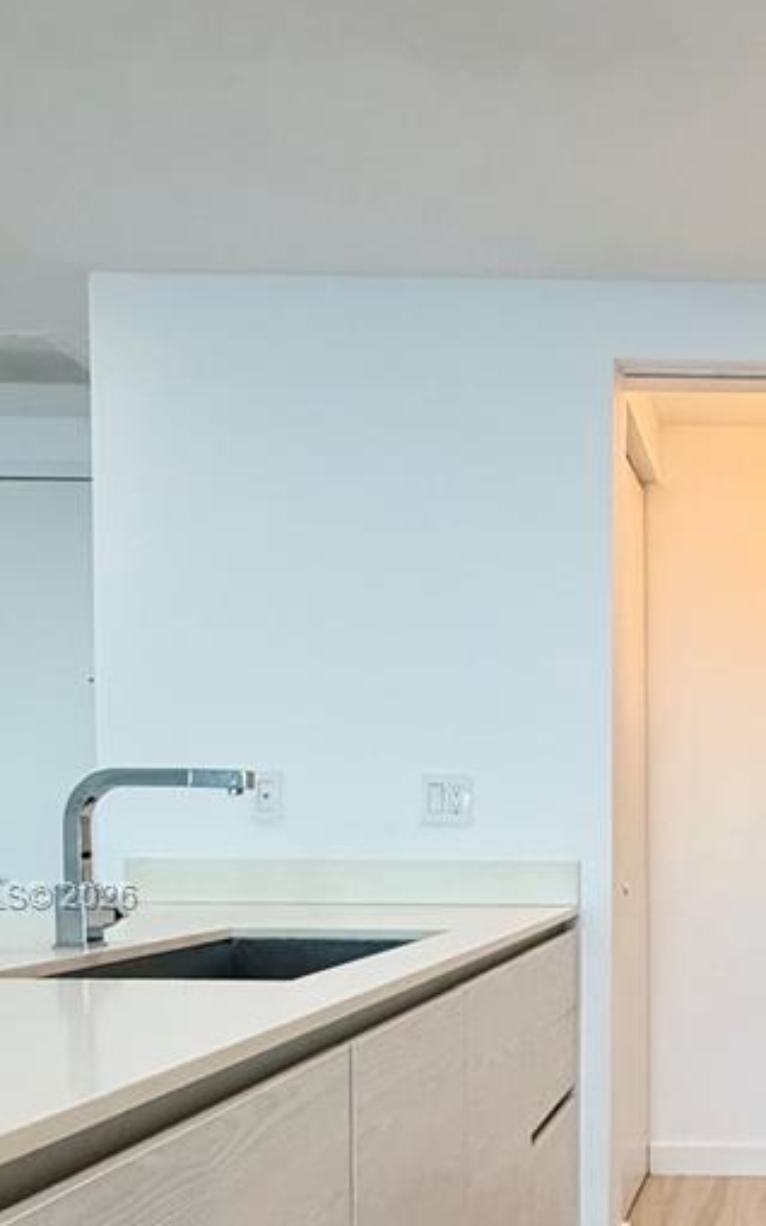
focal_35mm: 35
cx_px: 773
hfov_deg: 33.1
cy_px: 898
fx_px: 1169
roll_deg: -1.3
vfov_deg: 53.2
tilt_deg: -3.7
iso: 250
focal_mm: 2.22
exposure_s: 1/120
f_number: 2.2
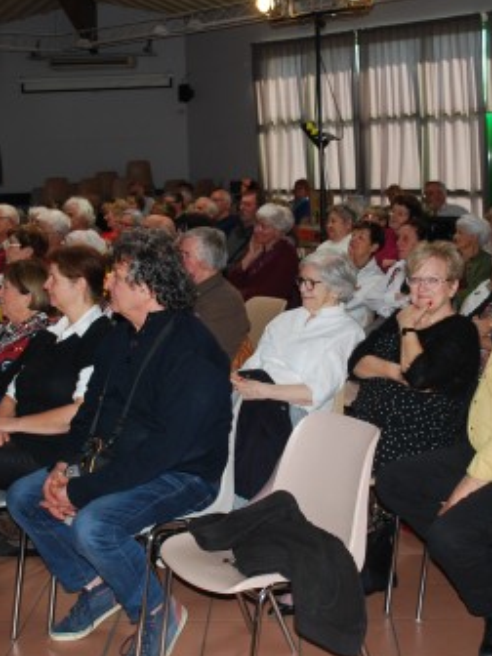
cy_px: 304
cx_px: 228
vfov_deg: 34.9
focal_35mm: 55
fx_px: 1042
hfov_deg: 26.6
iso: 220
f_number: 3.8
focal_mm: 20
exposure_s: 1/60
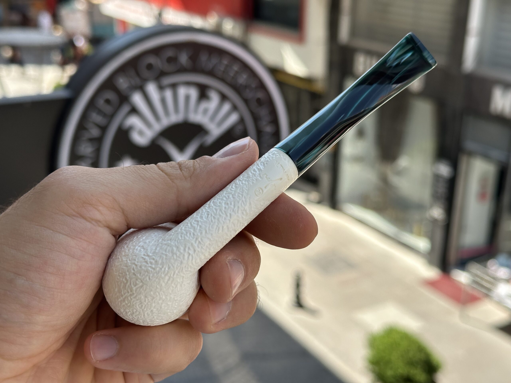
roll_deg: -1.4
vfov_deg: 30.3
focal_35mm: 48
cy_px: 192
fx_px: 709
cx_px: 256
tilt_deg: -19.3
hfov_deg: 39.7
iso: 64
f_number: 1.78
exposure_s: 1/1289
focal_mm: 6.86
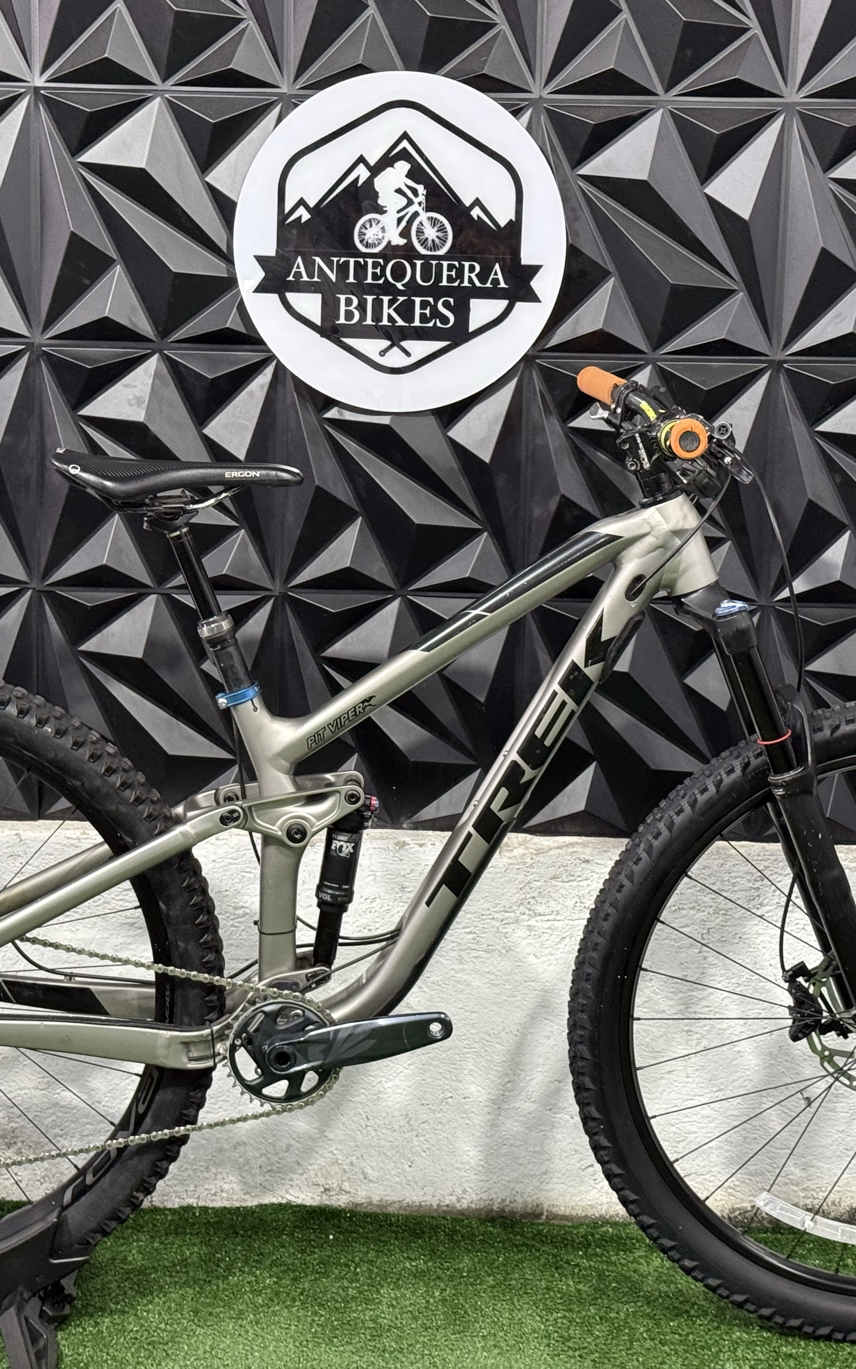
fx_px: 2538
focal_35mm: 68
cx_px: 384
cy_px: 684
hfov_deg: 19.1
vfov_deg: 30.2
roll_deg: -2.0
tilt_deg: -9.9
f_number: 1.78
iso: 250
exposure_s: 1/60
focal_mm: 6.76
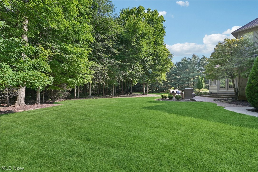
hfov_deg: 100.4
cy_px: 86
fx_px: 107
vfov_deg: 77.3
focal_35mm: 15
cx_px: 129
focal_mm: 15
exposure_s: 1/320
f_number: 8
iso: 320
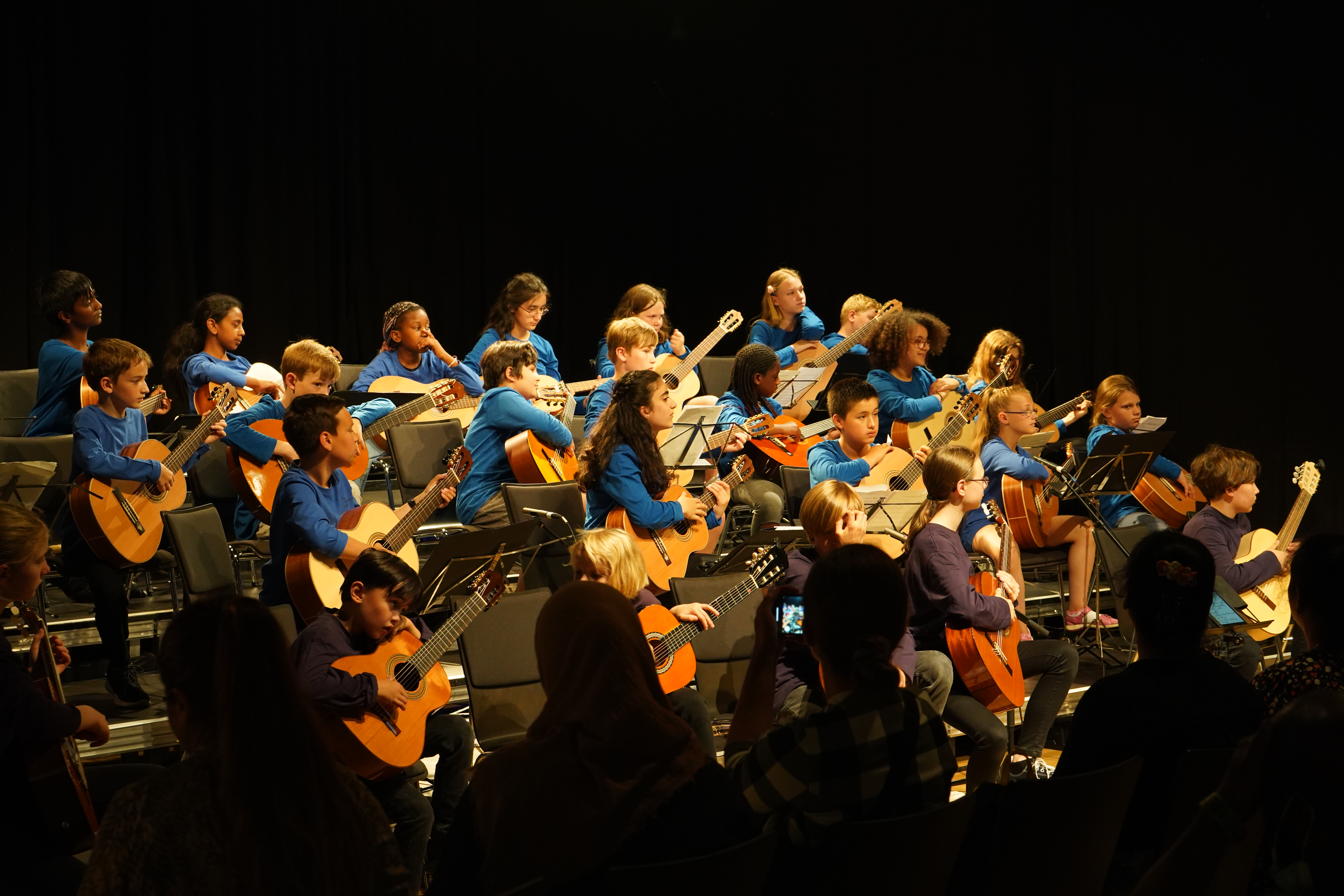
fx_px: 2613
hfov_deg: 28.8
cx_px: 672
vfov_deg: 19.5
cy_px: 448
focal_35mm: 70
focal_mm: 70
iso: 2500
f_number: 8
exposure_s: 1/50
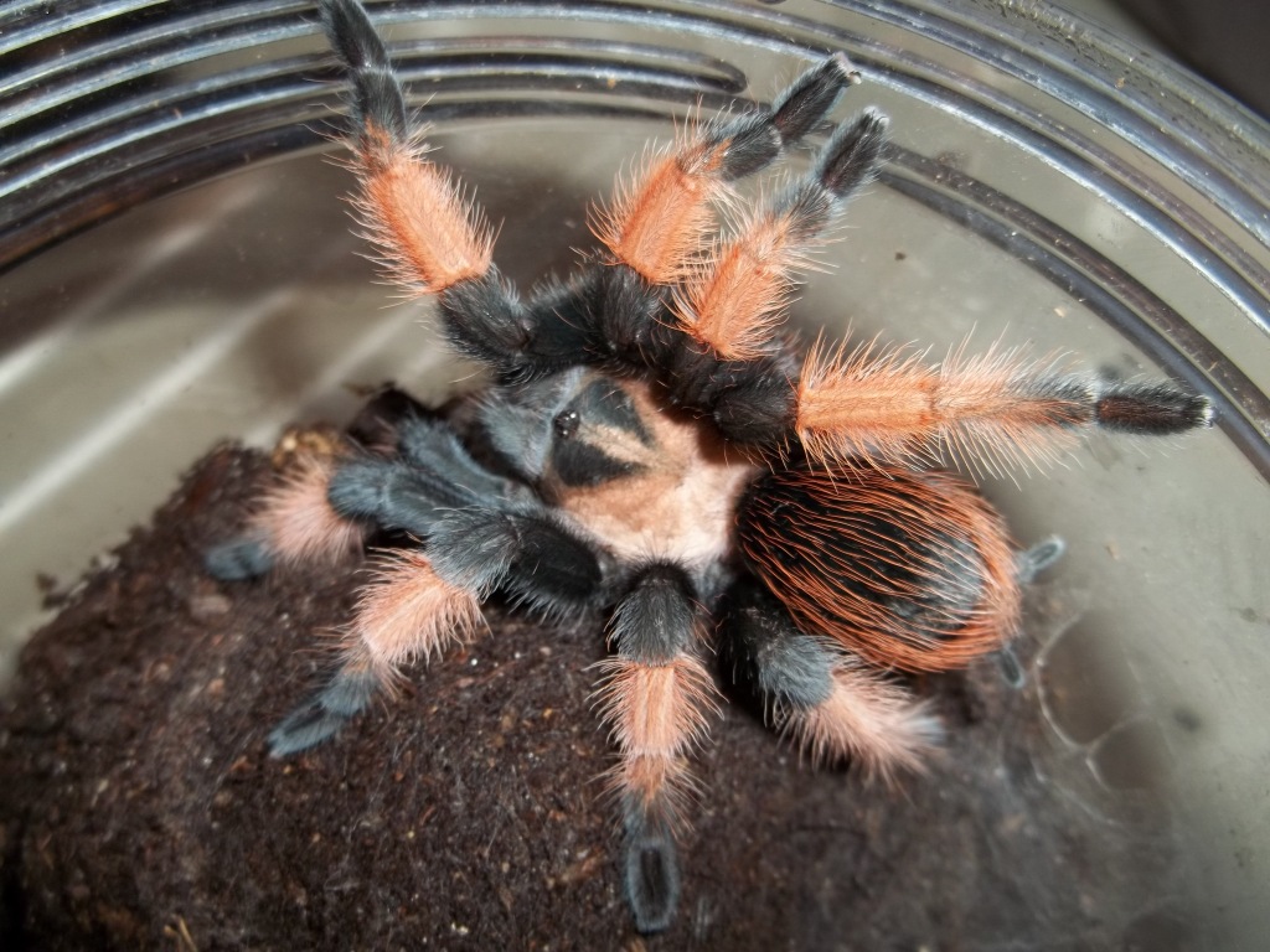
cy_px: 476
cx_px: 635
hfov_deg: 55.4
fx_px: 1211
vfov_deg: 42.9
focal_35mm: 33
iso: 64
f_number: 3.3
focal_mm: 5.9
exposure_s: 1/30
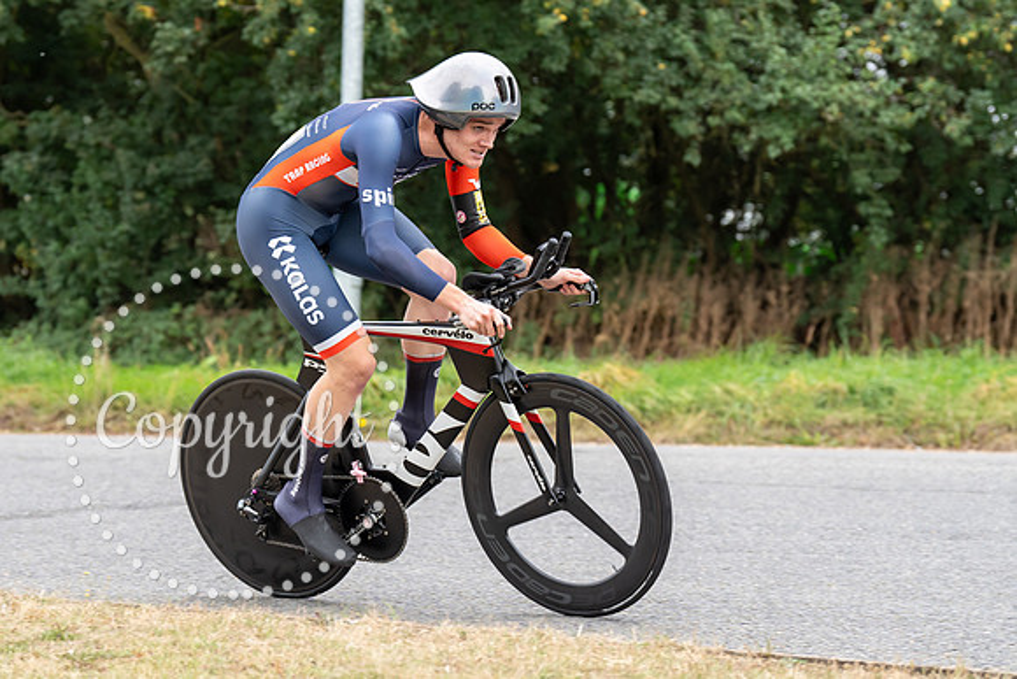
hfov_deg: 17.1
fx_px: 3378
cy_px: 279
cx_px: 387
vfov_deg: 11.5
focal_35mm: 120
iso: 1000
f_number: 4
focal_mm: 95
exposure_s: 1/1000
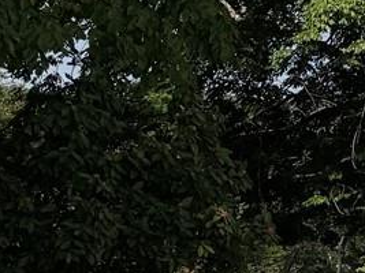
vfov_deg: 10.3
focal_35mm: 144
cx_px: 1068
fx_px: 1518
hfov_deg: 10.3
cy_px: 71
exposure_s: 1/14286
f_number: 1.78
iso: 80
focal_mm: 6.76
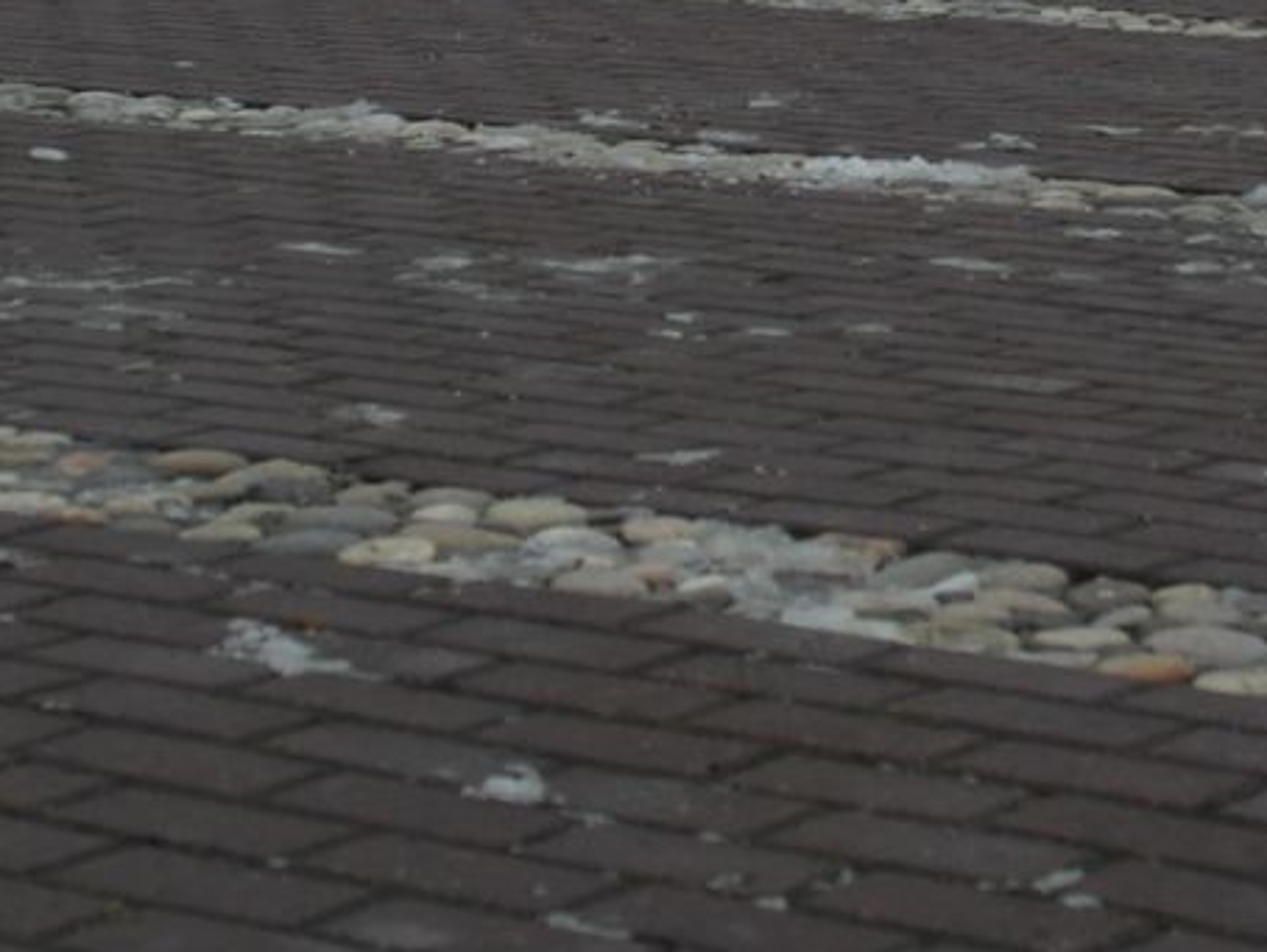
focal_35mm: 127
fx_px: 4651
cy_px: -353
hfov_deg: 15.4
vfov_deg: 11.3
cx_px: 950
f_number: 3.5
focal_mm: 20
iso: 100
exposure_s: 1/80
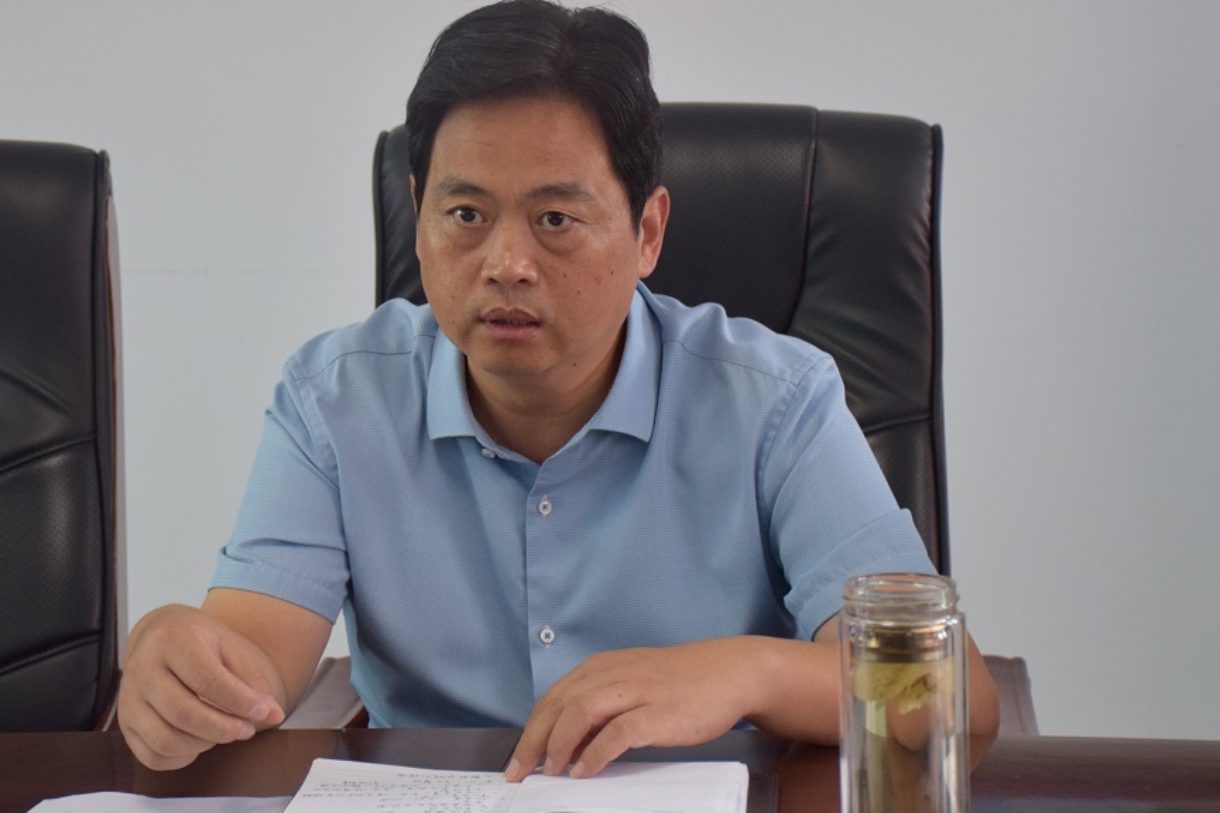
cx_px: 482
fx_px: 3389
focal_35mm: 100
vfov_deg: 13.7
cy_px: 364
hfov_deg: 20.4
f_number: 4.5
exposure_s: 1/60
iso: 900
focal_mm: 48
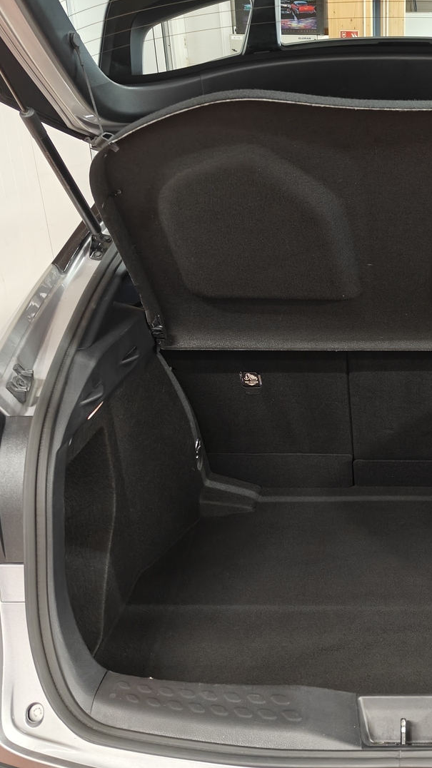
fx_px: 713
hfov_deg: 31.9
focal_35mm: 35
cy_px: 383
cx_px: 400
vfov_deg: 56.6
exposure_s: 1/49
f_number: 1.8
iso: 160
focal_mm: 5.59
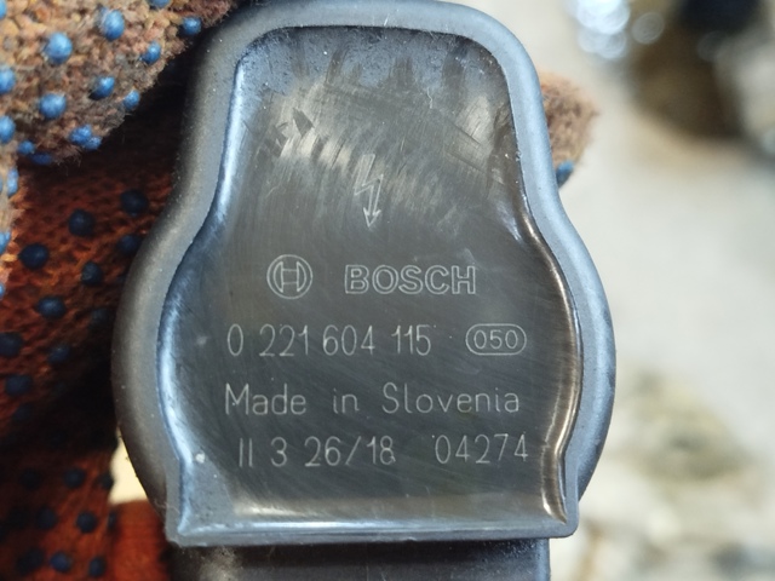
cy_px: 290
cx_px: 388
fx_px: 1075
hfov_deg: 39.7
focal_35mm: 48
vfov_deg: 30.3
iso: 400
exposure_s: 1/20
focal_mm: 5.31
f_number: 1.7
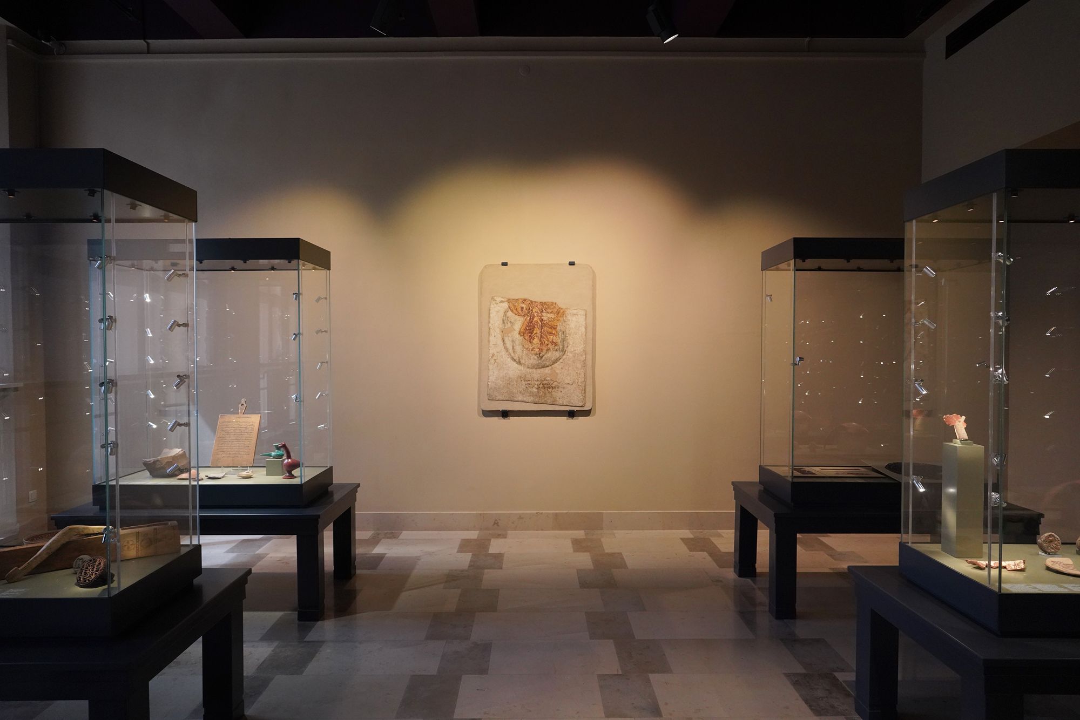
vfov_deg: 53.1
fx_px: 720
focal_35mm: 24
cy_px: 360
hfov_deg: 73.7
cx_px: 540
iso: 3200
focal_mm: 24
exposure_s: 1/80
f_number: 5.6
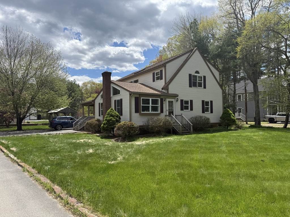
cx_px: 145
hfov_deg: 71.6
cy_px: 108
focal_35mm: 24
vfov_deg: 56.8
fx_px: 201
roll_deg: +1.2
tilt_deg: +2.7
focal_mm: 6.76
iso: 80
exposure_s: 1/4975
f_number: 1.78
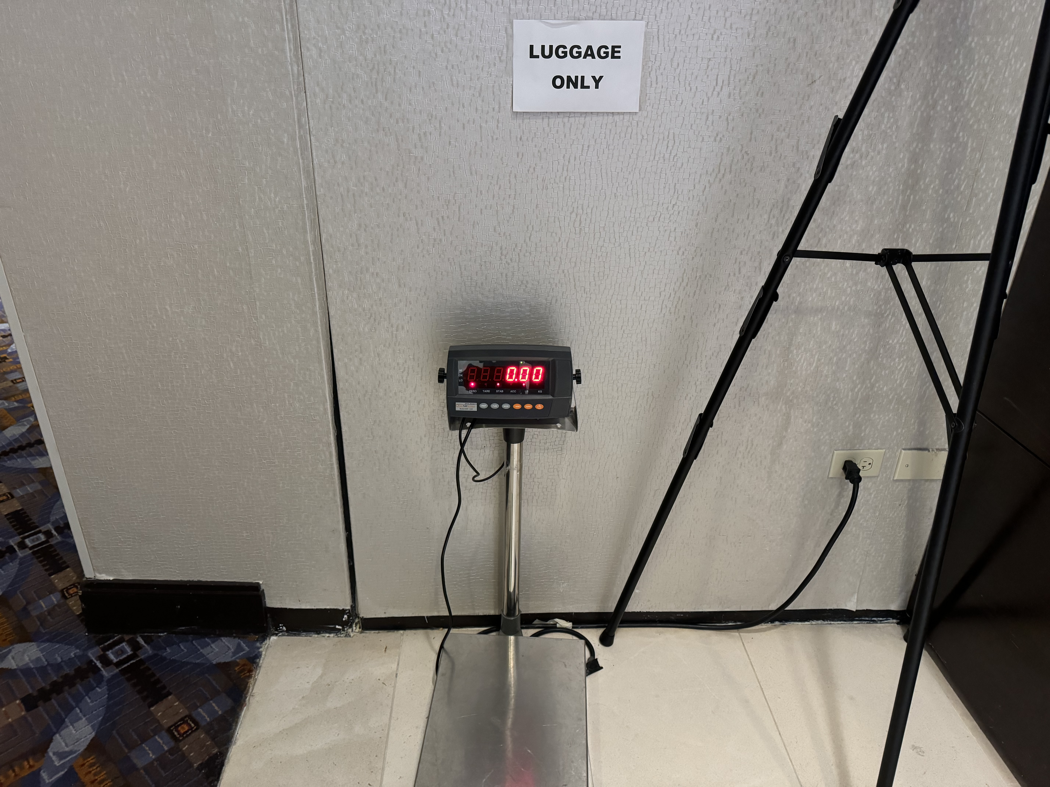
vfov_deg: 56.8
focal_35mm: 24
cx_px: 525
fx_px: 728
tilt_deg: -27.5
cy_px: 394
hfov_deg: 71.6
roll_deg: -1.6
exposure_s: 1/48
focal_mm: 6.76
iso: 640
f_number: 1.78
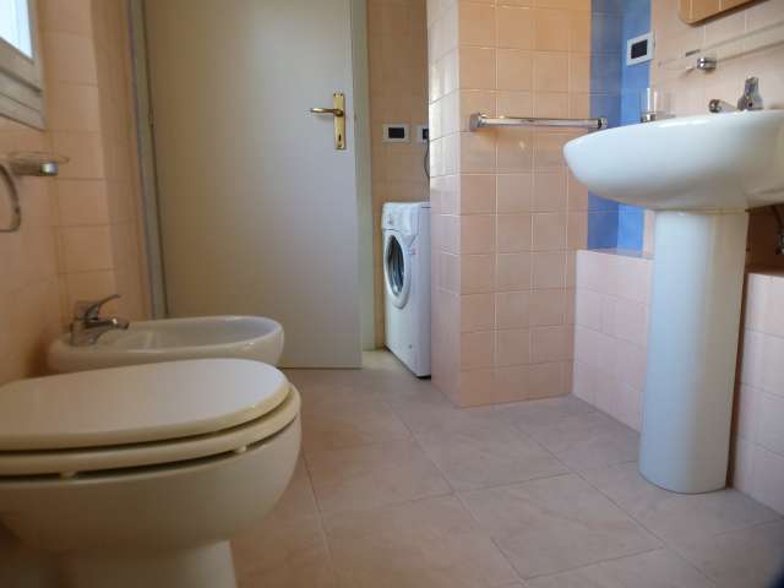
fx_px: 544
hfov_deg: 71.6
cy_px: 294
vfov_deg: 56.8
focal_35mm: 24
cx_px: 392
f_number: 3.3
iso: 250
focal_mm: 4.3
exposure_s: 1/60
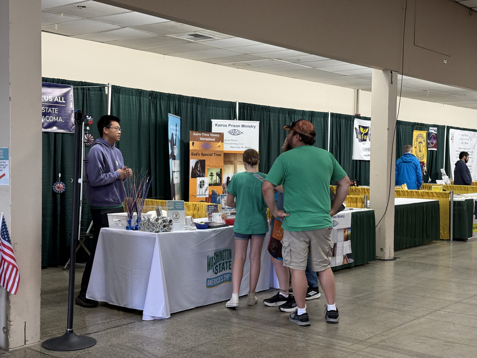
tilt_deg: -2.8
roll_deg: -3.8
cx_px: 238
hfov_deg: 39.7
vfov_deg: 30.3
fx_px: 661
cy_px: 179
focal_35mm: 48
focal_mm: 6.76
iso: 80
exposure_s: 1/60
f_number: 1.78
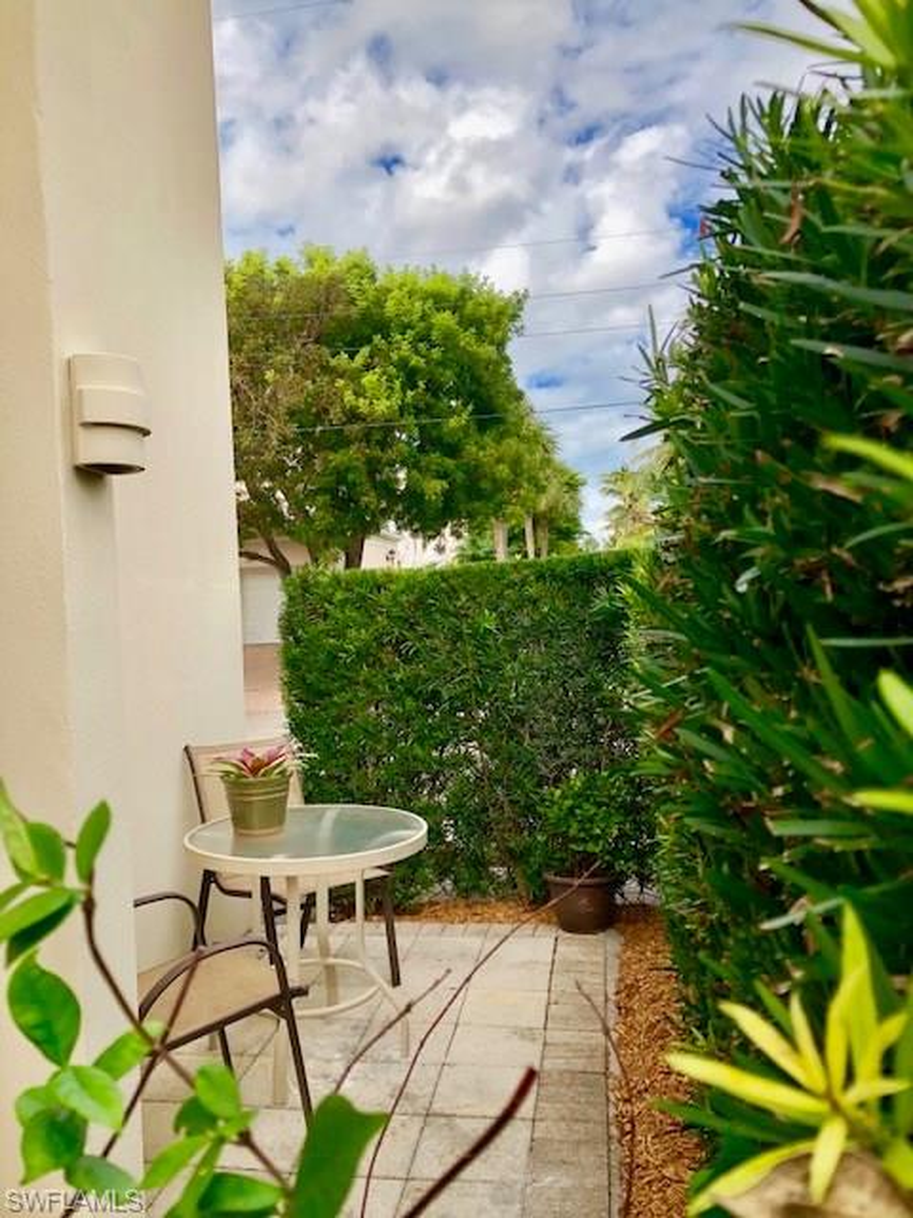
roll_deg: +2.3
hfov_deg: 48.2
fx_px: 1020
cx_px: 456
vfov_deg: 61.7
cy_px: 609
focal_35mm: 29
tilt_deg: +0.8
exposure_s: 1/1263
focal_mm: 3.99
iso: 20
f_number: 1.8
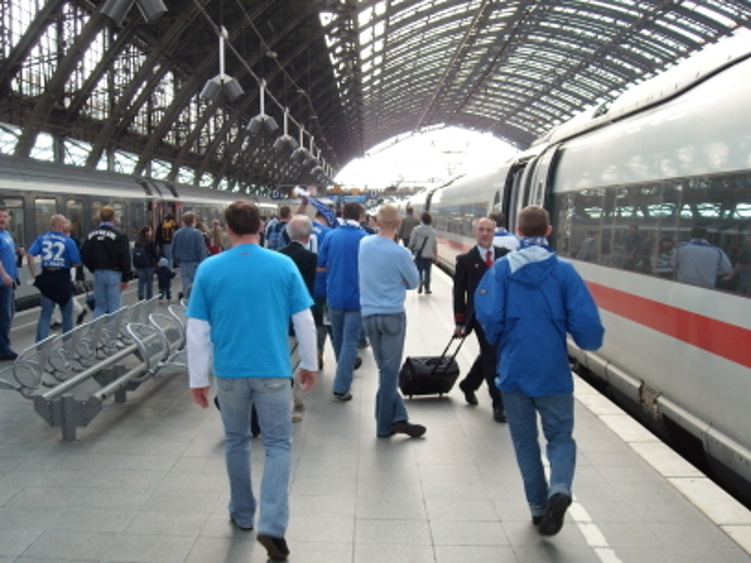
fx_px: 933
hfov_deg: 43.8
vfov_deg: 33.6
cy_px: 311
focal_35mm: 43
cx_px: 323
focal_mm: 5.7
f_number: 2.8
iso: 73
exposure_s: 1/60
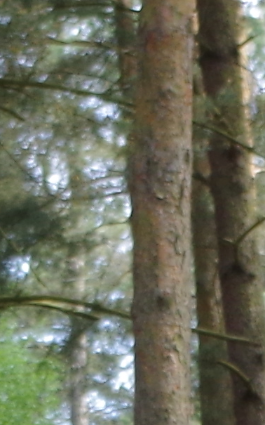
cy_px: 984
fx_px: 7178
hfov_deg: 2.1
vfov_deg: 3.3
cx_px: 686
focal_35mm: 621
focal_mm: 50
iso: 400
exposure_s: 1/200
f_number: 6.3
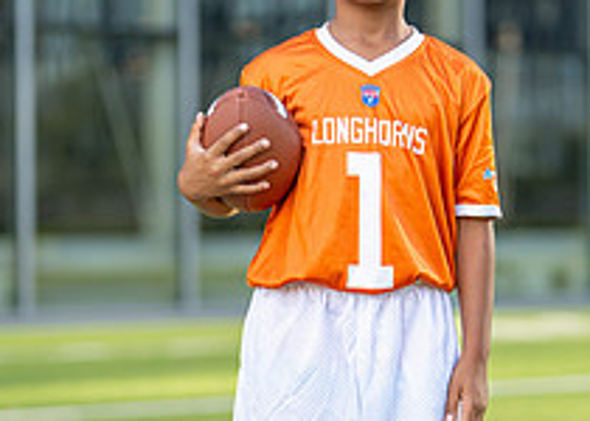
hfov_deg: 12.9
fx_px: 2597
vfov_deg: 9.3
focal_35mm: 155
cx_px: 379
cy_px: 261
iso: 100
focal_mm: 50
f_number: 1.2
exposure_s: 1/1600
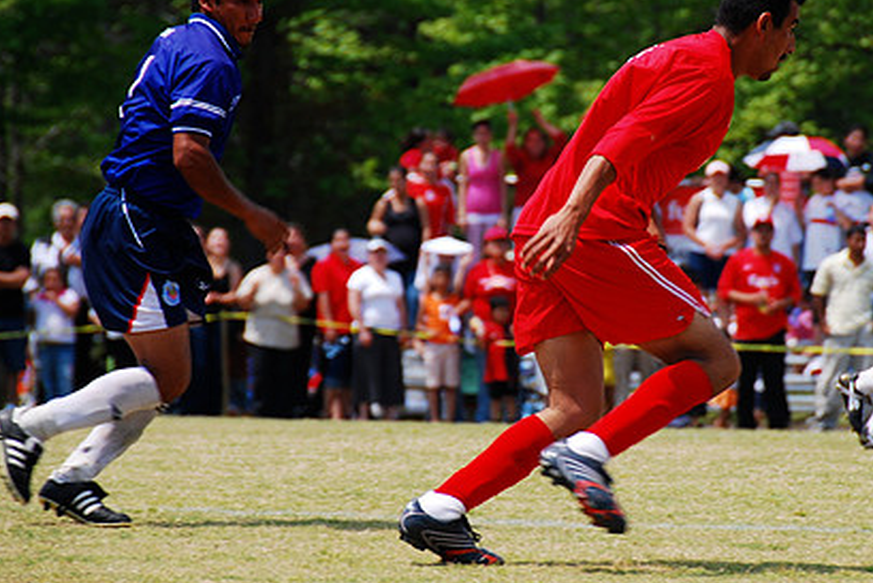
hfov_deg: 5.7
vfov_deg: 3.8
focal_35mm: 362
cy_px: 312
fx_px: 8781
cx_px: 536
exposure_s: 1/320
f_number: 5.6
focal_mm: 170
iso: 100
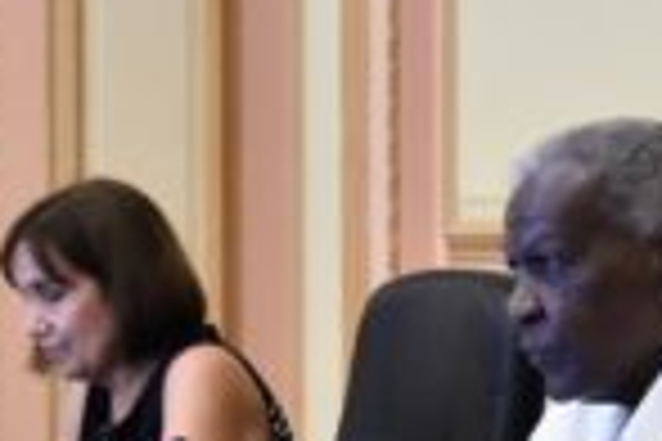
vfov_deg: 9.4
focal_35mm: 145
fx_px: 2673
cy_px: 324
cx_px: 527
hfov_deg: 14.0
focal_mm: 35
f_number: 4.5
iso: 800
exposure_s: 1/50
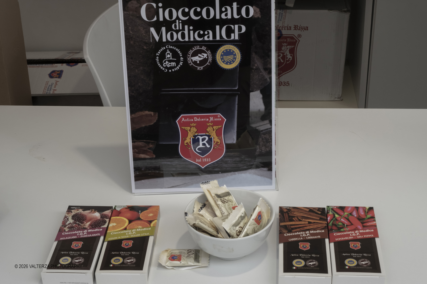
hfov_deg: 33.9
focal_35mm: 59
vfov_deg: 23.0
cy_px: 142
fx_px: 700
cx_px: 214
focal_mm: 39.3
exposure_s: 1/125
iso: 800
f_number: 18
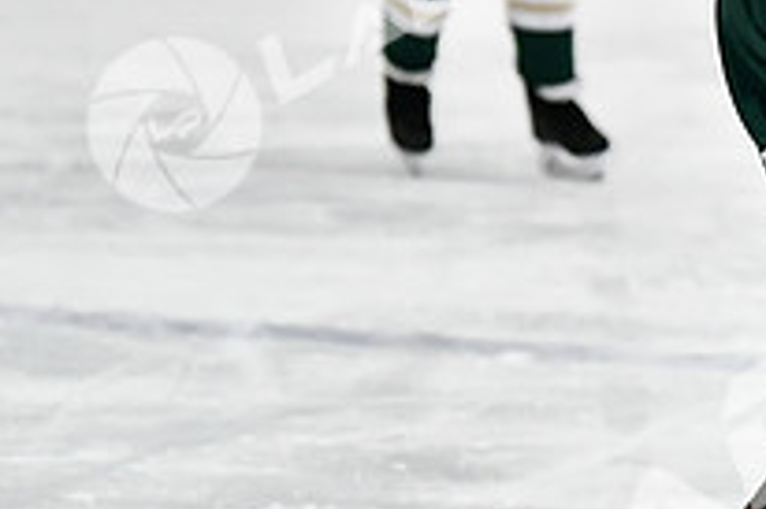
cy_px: 318
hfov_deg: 3.7
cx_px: 948
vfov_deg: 2.5
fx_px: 11693
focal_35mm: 550
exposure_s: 1/1250
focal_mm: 130
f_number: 2.8
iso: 8000
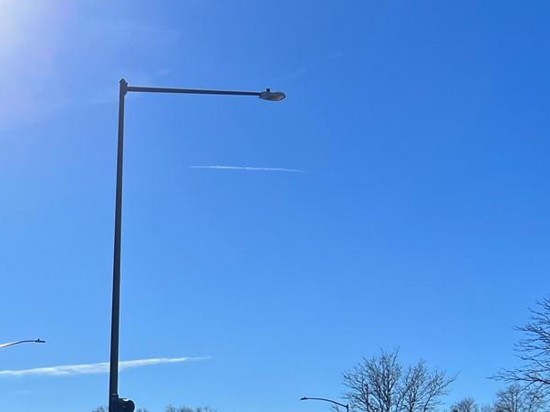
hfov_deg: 25.5
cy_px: 477
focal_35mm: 69
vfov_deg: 20.1
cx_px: -93
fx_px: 1096
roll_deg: +0.0
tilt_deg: +1.7
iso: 50
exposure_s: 1/5882
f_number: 1.5
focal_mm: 5.7
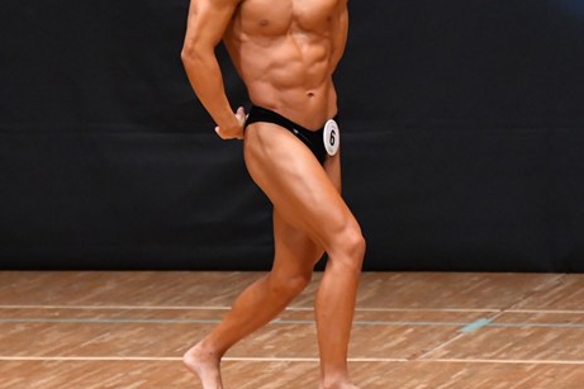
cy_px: 110
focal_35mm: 529
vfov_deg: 2.6
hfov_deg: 3.9
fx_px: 8578
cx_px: 317
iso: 6400
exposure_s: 1/400
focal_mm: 210
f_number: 5.6
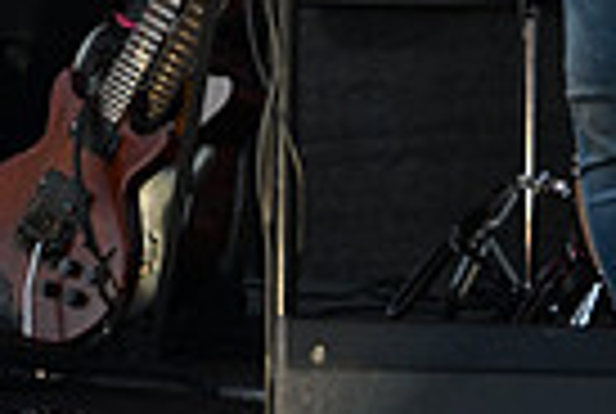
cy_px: -434
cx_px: -261
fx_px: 5076
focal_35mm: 296
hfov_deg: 6.9
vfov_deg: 4.6
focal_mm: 70
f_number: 4.5
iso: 1600
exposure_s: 1/400
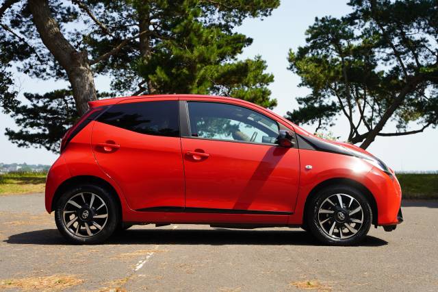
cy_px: 146
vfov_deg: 28.3
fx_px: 579
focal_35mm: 48
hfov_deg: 41.4
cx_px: 219
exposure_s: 1/160
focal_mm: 47.6
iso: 100
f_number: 5
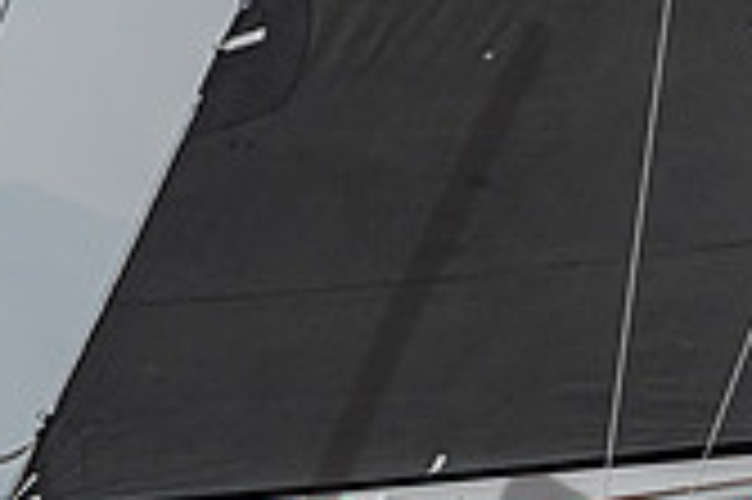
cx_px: 594
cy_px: 486
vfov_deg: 1.3
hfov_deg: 2.0
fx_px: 21557
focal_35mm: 1033
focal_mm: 280
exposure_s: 1/3200
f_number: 8
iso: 400
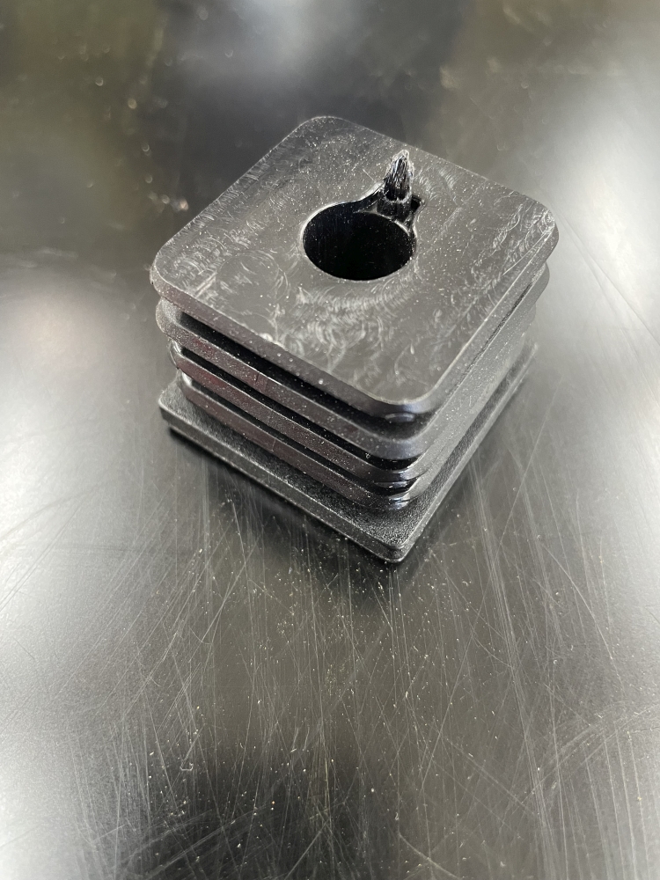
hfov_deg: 53.1
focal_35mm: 26
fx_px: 661
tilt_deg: -57.8
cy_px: 440
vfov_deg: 67.3
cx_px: 330
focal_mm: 4.2
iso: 400
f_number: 1.6
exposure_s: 1/33
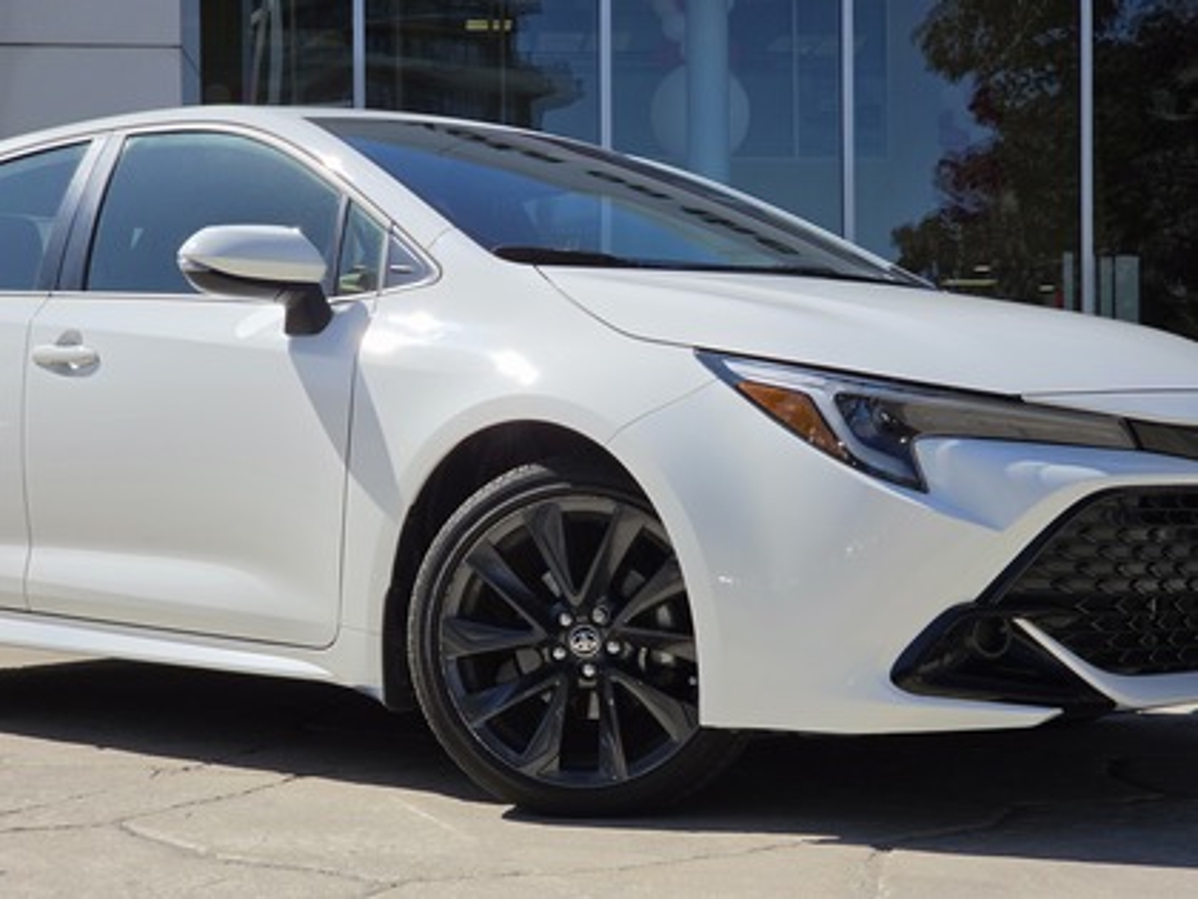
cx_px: 599
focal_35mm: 69
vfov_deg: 21.3
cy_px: 450
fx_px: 2388
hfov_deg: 28.2
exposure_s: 1/1422
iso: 25
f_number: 2.4
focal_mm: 7
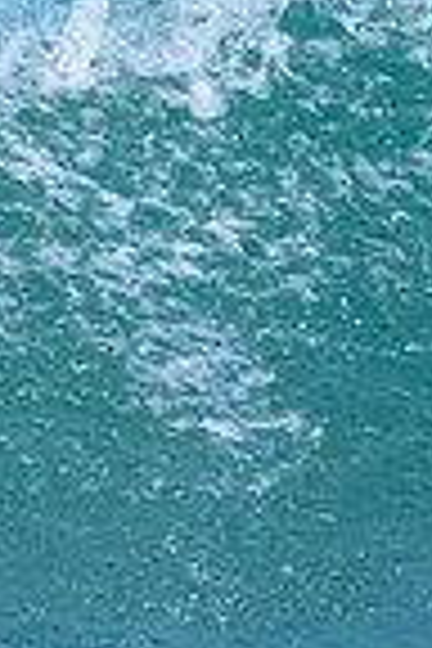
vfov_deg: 0.5
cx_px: -586
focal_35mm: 4436
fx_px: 79842
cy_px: -41
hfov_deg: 0.3
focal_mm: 800
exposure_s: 1/2000
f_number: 11
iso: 4000
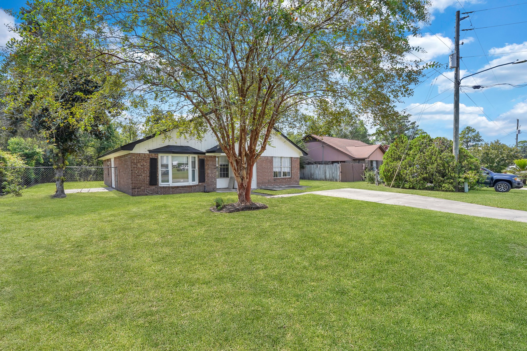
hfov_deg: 96.7
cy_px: 176
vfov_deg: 73.7
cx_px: 264
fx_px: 234
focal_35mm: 16
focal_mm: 16
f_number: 9
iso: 320
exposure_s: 1/400
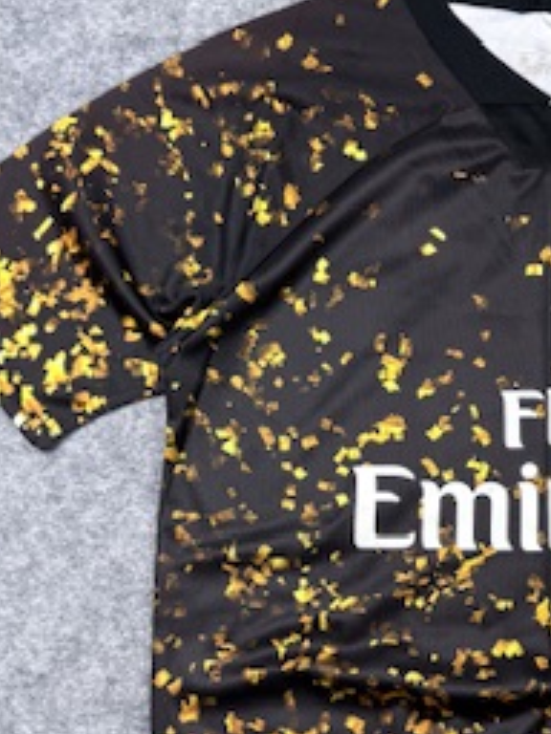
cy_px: 479
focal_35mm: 60
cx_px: 554
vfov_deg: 32.0
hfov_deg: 23.4
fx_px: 1273
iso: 64
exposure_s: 1/100
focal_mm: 6.76
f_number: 1.78
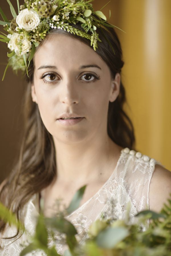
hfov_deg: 16.1
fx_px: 605
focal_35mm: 85
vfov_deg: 23.9
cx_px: 86
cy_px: 128
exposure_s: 1/640
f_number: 1.6
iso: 320
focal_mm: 85
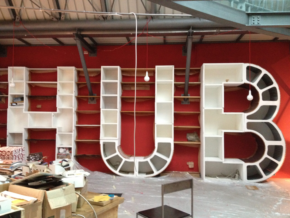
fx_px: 293
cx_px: 145
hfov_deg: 52.6
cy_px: 109
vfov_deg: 40.7
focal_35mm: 35
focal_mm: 4.28
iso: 400
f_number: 2.4
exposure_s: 1/20
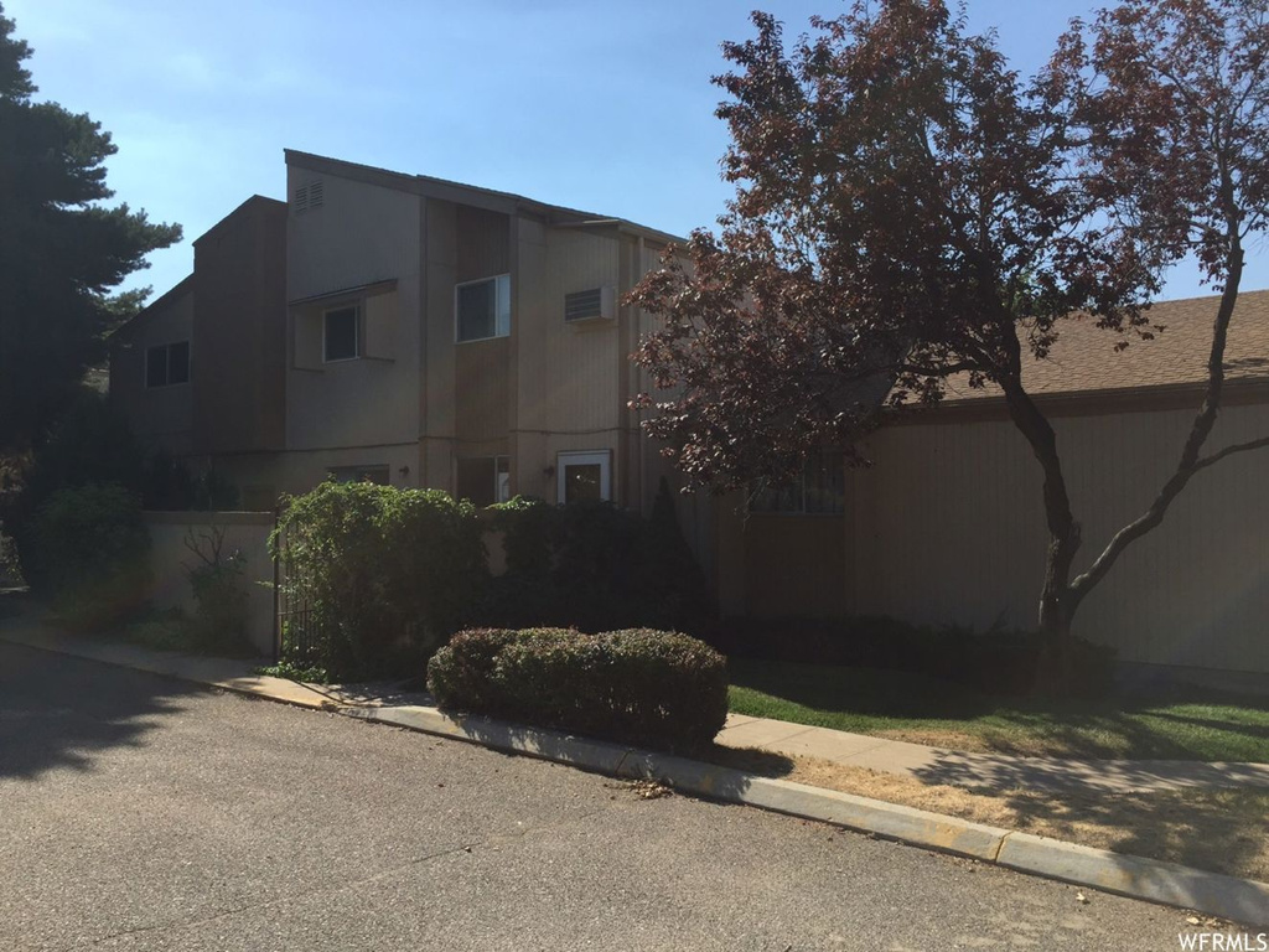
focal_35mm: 29
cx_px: 634
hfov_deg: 61.7
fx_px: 1063
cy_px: 476
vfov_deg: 48.2
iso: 32
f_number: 2.2
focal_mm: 4.15
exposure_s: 1/1980
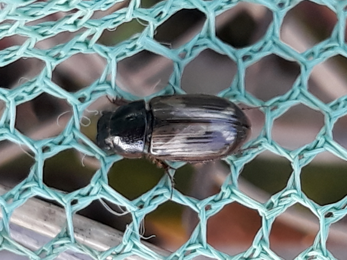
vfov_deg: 51.4
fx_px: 271
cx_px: 174
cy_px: 130
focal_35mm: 27
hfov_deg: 65.3
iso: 50
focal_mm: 3.71
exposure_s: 1/100
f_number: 1.7
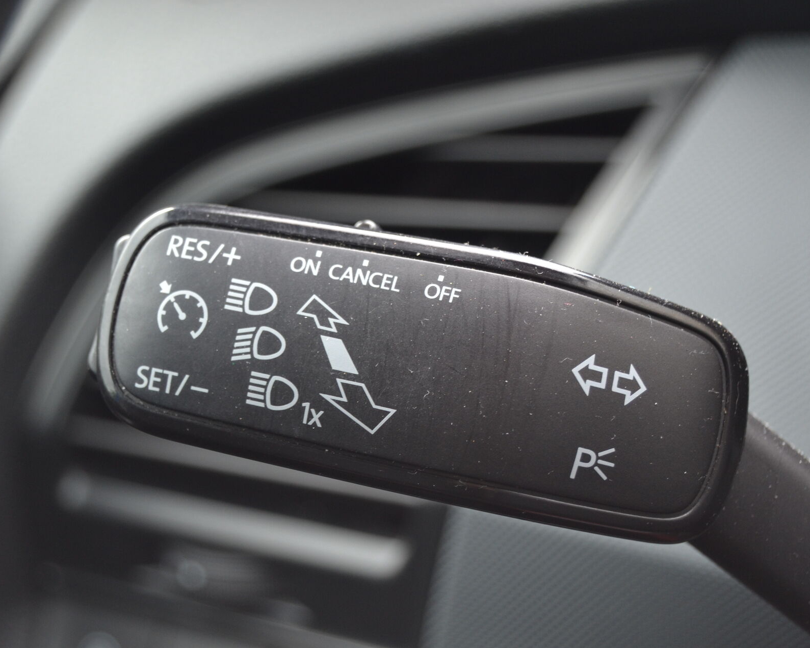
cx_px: 372
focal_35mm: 94
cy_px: 322
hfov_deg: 20.5
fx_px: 2243
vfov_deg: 16.4
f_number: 5.6
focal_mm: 55
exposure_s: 1/60
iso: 400
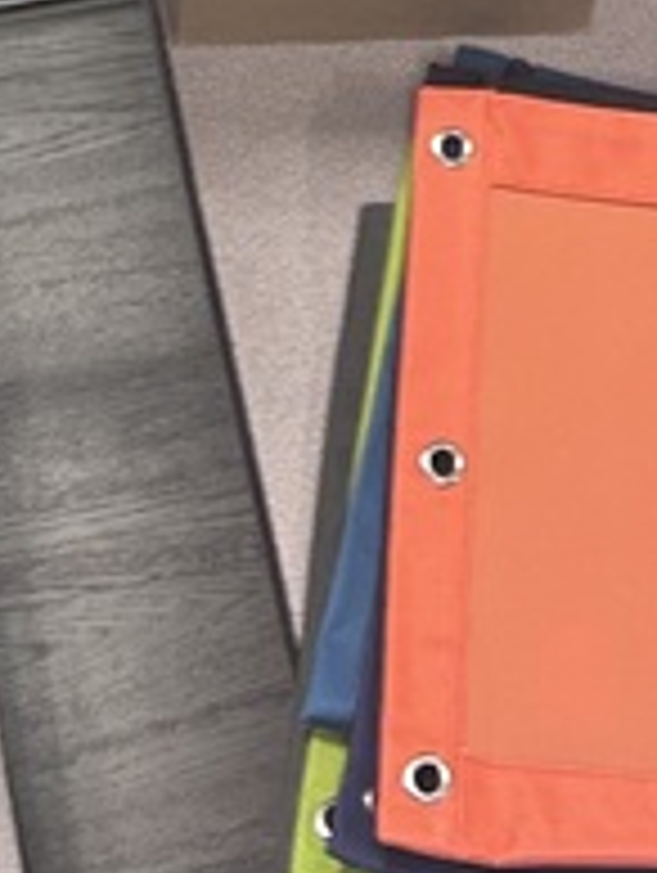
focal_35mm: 137
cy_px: -1336
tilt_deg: -33.4
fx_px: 3459
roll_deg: -6.5
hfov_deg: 10.8
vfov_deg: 11.4
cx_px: 468
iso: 100
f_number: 1.5
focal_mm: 5.7
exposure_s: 1/60
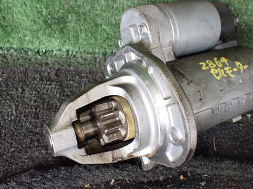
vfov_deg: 37.6
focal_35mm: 38
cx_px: 153
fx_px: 278
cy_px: 80
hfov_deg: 48.7
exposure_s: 1/125
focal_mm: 5.4
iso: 800
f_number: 2.3
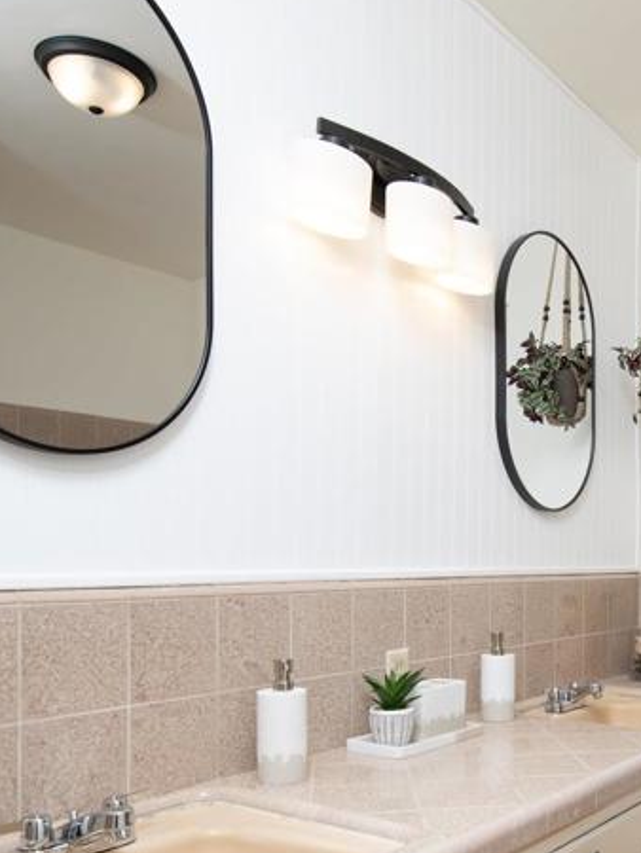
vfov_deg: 51.7
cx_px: 559
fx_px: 863
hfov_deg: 38.3
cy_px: 560
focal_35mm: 35
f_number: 8
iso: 320
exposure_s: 1/250
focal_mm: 16
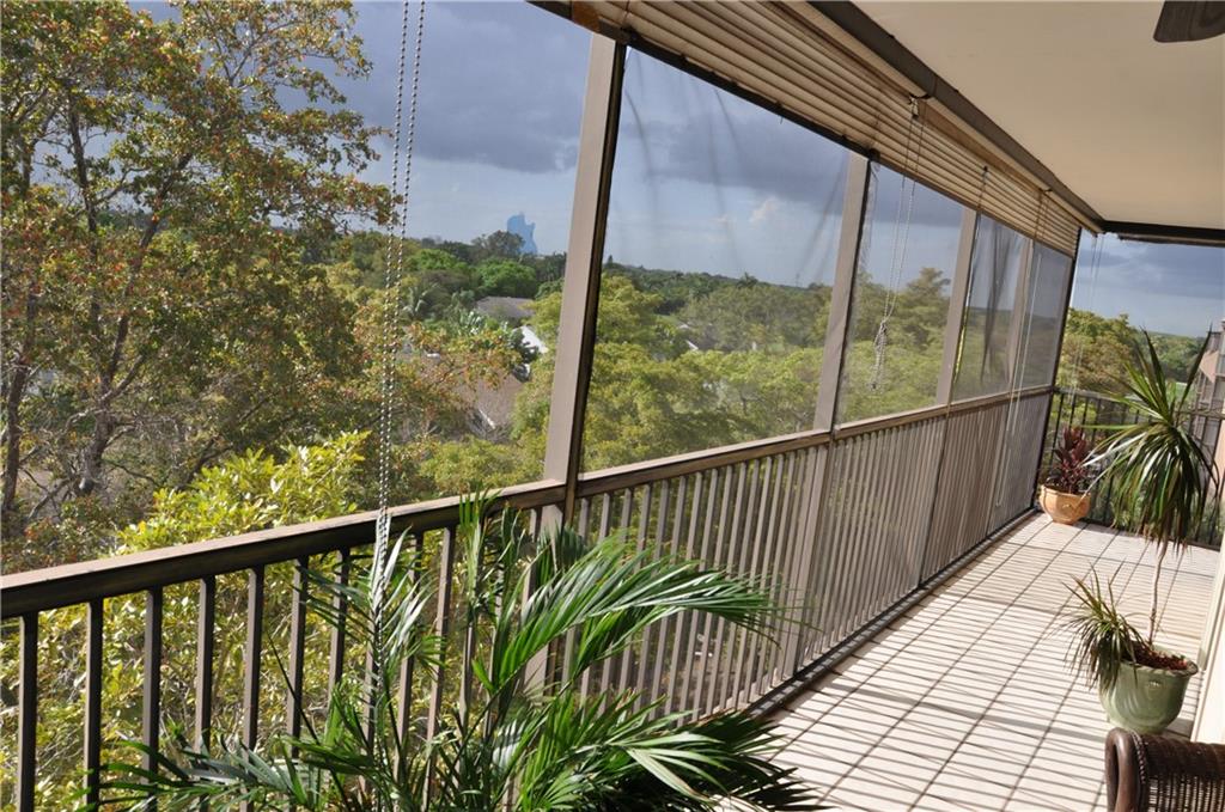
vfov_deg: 47.8
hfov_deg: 67.5
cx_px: 612
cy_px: 406
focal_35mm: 27
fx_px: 917
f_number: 10
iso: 200
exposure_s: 1/100
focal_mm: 18
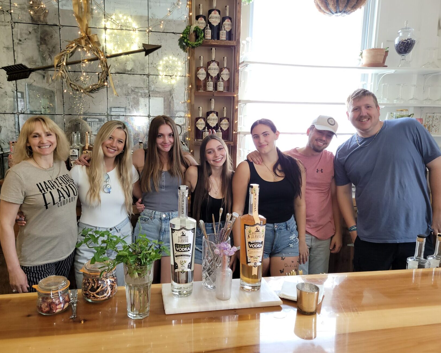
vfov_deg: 51.5
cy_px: 174
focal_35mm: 28
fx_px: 366
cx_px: 202
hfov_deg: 62.1
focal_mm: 5.4
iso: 100
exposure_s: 1/40
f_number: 1.8
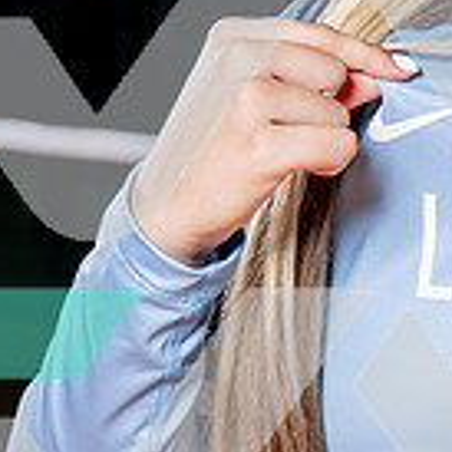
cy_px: 64
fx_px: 3752
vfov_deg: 6.9
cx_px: 650
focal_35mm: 254
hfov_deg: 6.8
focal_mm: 69
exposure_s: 1/250
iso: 250
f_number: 5.6
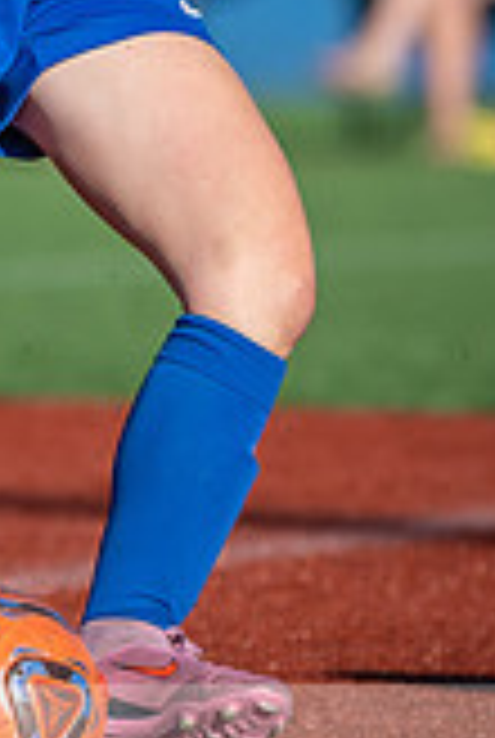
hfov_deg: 0.9
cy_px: 63
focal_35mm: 1459
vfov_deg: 1.4
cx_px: -238
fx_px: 29963
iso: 180
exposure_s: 1/3200
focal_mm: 200
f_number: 2.8
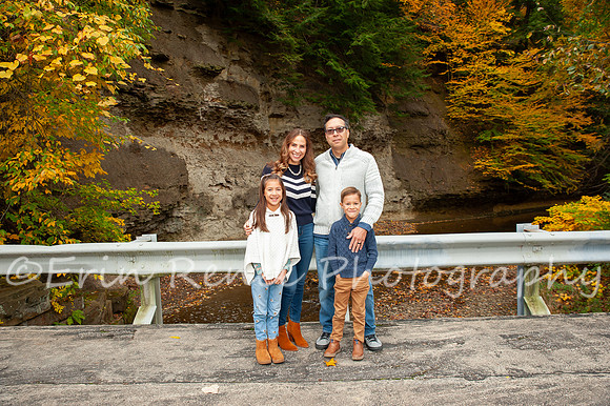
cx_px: 305
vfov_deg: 49.5
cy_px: 203
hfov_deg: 69.4
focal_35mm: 26
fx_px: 440
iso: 400
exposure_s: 1/160
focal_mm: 26
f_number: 5
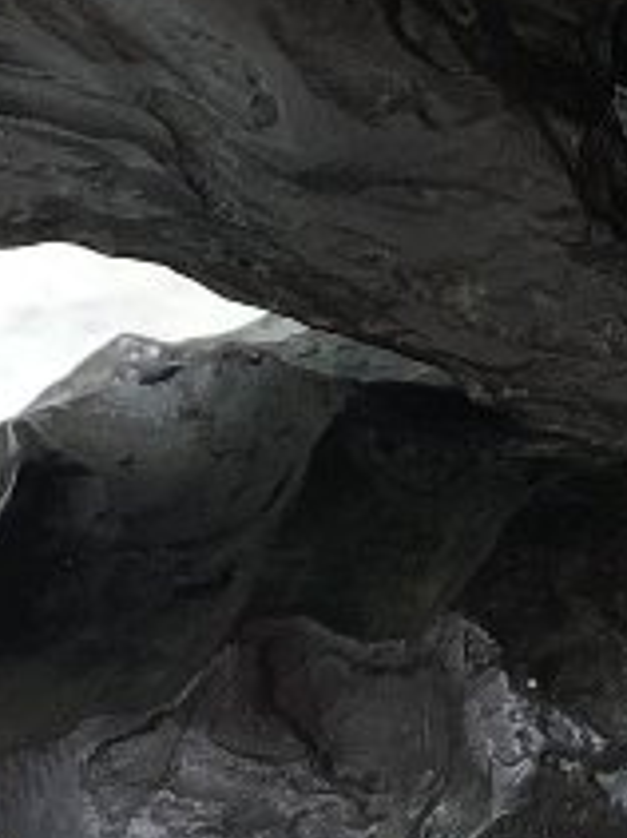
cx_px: 726
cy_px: -473
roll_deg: -5.5
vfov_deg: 11.8
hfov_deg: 9.2
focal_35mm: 159
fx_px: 3844
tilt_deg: -15.1
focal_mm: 4
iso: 40
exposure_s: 1/100
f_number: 1.8
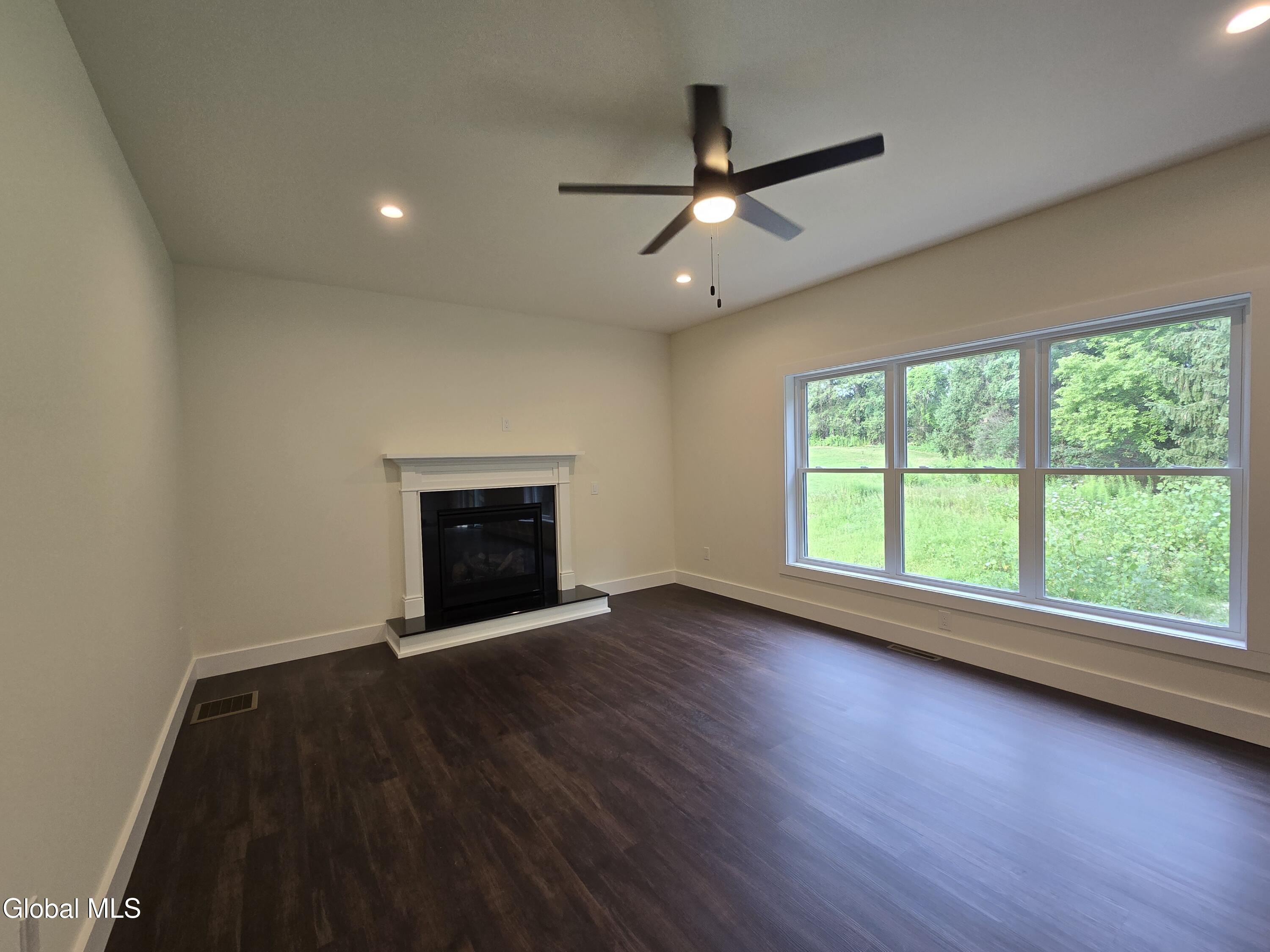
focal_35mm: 13
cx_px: 635
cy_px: 476
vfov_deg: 89.9
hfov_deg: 106.2
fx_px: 477
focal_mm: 2.2
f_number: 2.2
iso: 80
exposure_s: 1/60
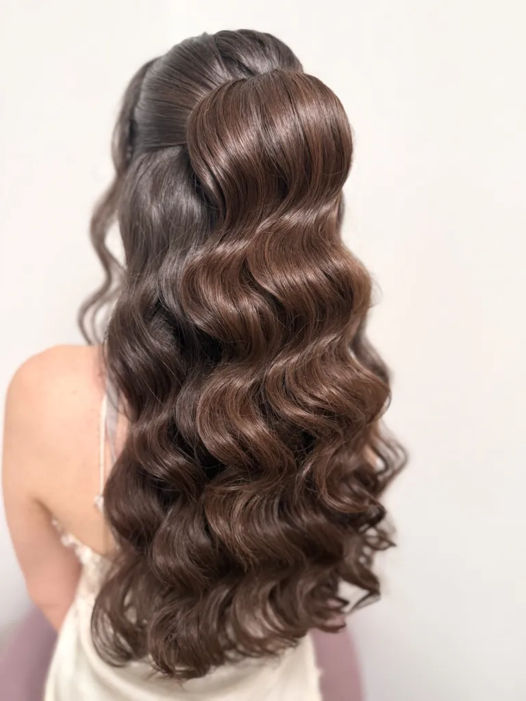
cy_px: 350
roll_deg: -2.3
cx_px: 263
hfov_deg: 56.8
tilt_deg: -6.5
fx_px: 486
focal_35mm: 24
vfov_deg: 71.6
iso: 160
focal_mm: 6.76
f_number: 1.78
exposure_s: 1/121
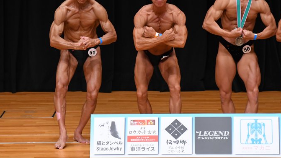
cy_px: 52
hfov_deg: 5.9
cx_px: 127
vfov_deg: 3.3
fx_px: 2704
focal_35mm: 363
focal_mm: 200
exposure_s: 1/400
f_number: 5.6
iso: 2500
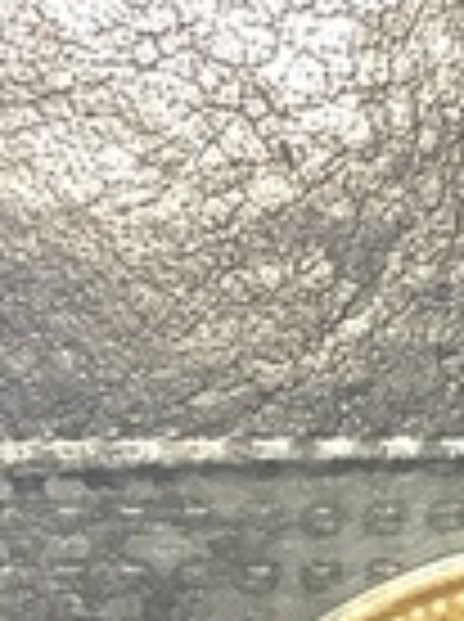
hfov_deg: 8.9
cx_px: 685
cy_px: 1012
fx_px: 2904
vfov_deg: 11.6
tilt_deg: -72.0
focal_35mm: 162
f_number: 2.4
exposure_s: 1/50
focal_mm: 3.3
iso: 200
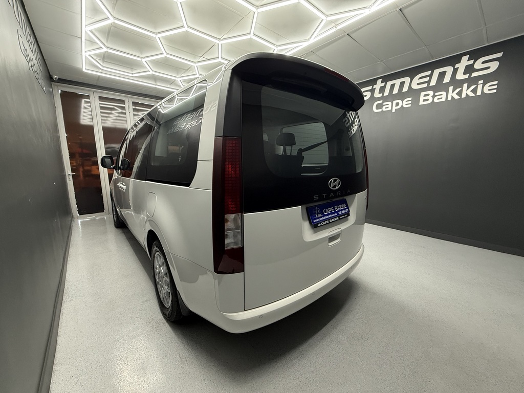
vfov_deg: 85.7
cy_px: 196
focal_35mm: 14
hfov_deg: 102.1
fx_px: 212
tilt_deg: -8.8
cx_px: 262
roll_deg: +0.1
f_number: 2.2
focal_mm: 2.22
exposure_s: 1/100
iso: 250
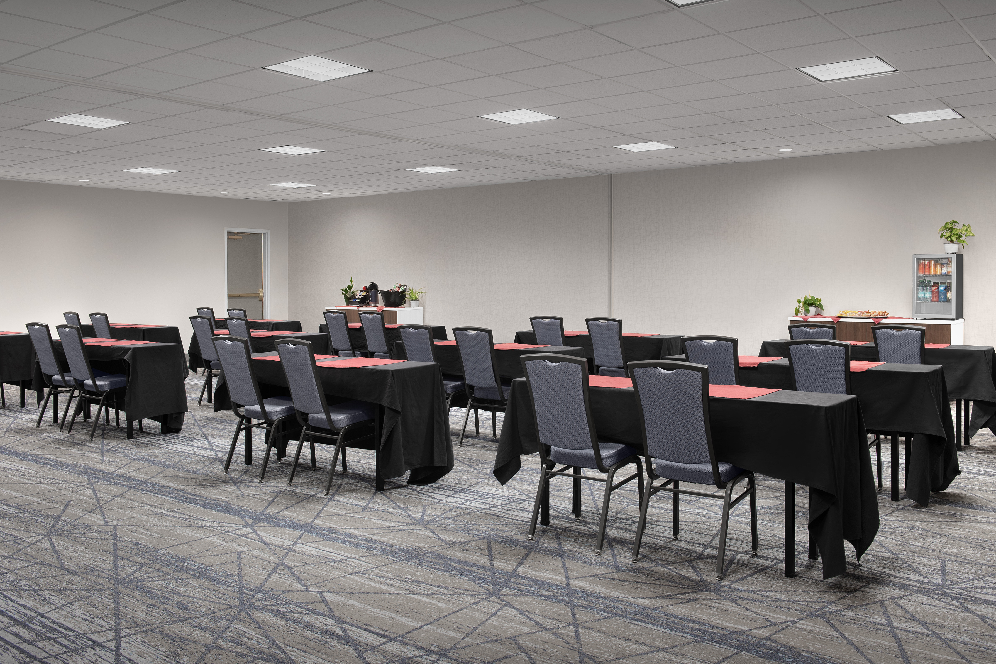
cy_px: 332
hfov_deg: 58.7
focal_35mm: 32
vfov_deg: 41.1
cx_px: 498
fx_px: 885
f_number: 11
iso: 50
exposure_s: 6
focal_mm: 32
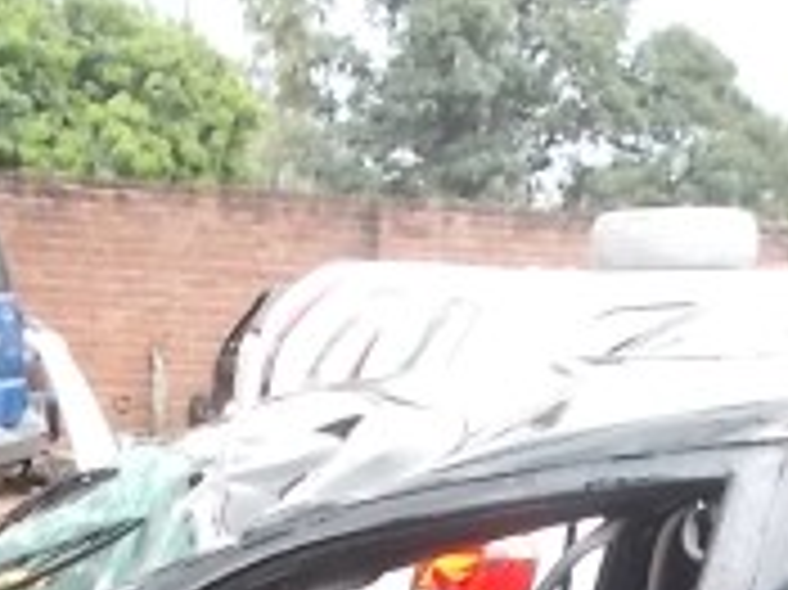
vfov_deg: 13.8
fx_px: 2161
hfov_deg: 20.5
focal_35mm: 95
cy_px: 1063
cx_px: 576
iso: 200
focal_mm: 4.6
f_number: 3.2
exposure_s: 1/25
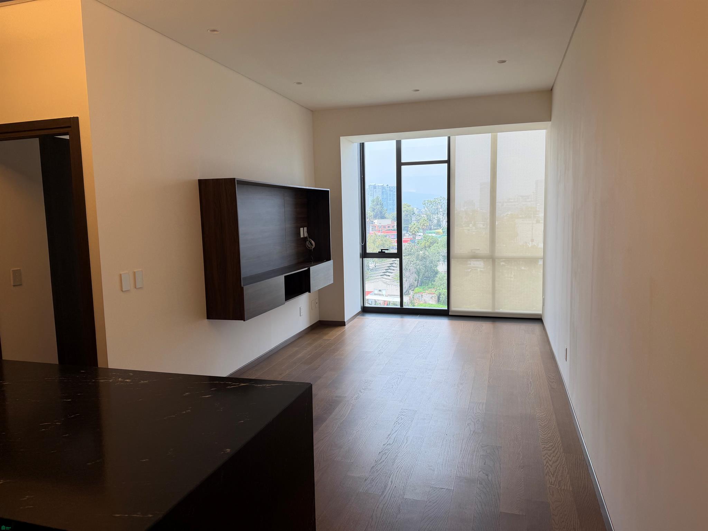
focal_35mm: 24
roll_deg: +0.9
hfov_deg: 71.6
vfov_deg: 56.8
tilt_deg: -4.3
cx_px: 354
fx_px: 491
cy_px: 266
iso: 80
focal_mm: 6.76
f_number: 1.78
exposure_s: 1/240
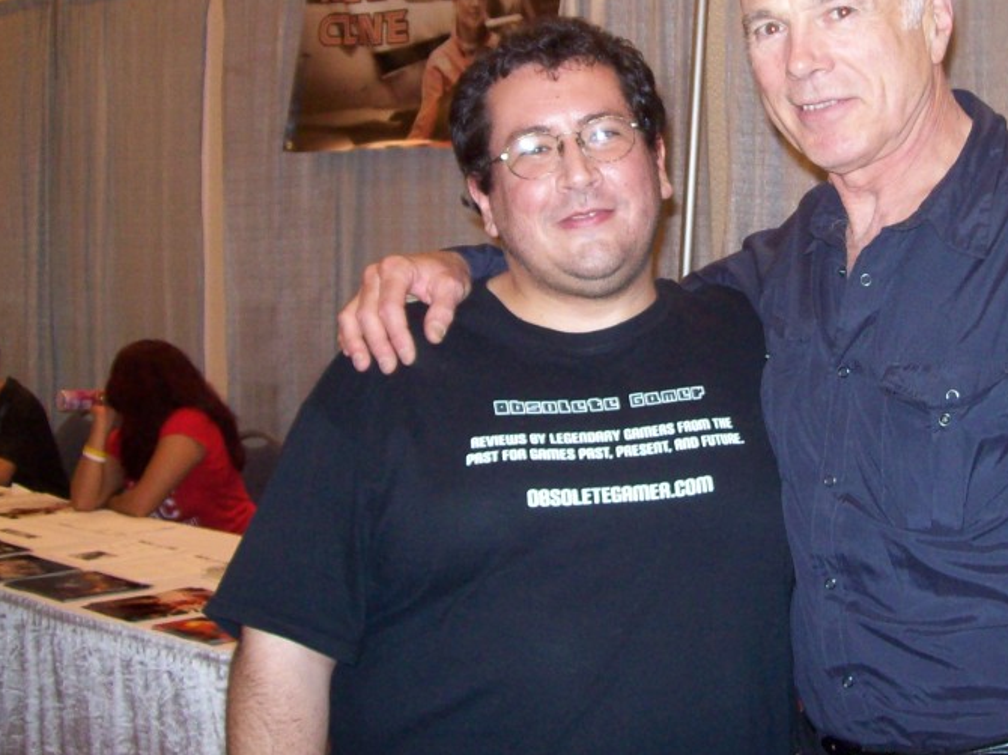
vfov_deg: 26.4
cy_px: 252
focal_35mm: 55
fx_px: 1601
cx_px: 716
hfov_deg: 34.4
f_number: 2.7
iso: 200
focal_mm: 6
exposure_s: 1/64
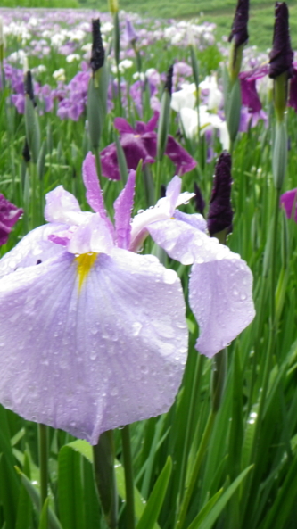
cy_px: 266
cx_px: 110
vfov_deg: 41.3
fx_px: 701
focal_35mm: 50
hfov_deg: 23.9
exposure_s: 1/50
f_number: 3.8
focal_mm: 6.1
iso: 100
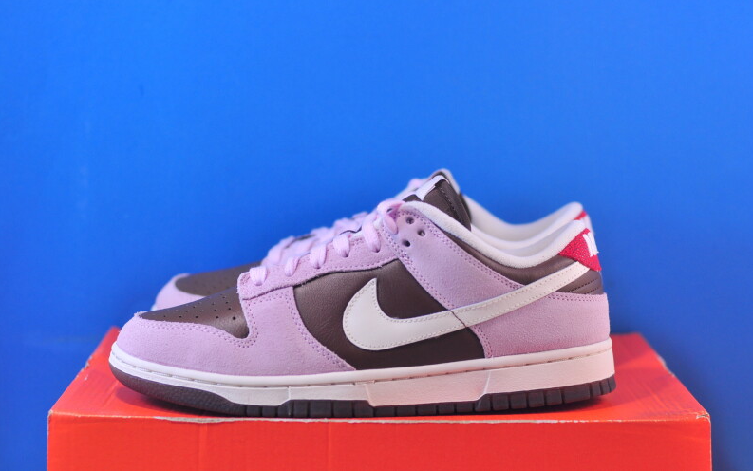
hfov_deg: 26.8
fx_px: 1581
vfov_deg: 16.9
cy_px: 220
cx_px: 377
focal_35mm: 77
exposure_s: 1/320
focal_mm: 50
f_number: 2.8
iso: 250
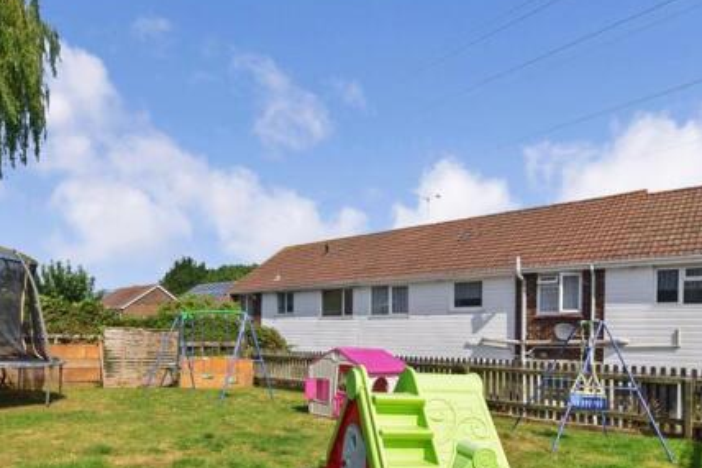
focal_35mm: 23
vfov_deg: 53.2
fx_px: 448
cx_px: 326
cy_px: 337
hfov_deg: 76.0
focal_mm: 10
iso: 400
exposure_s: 1/200
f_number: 22
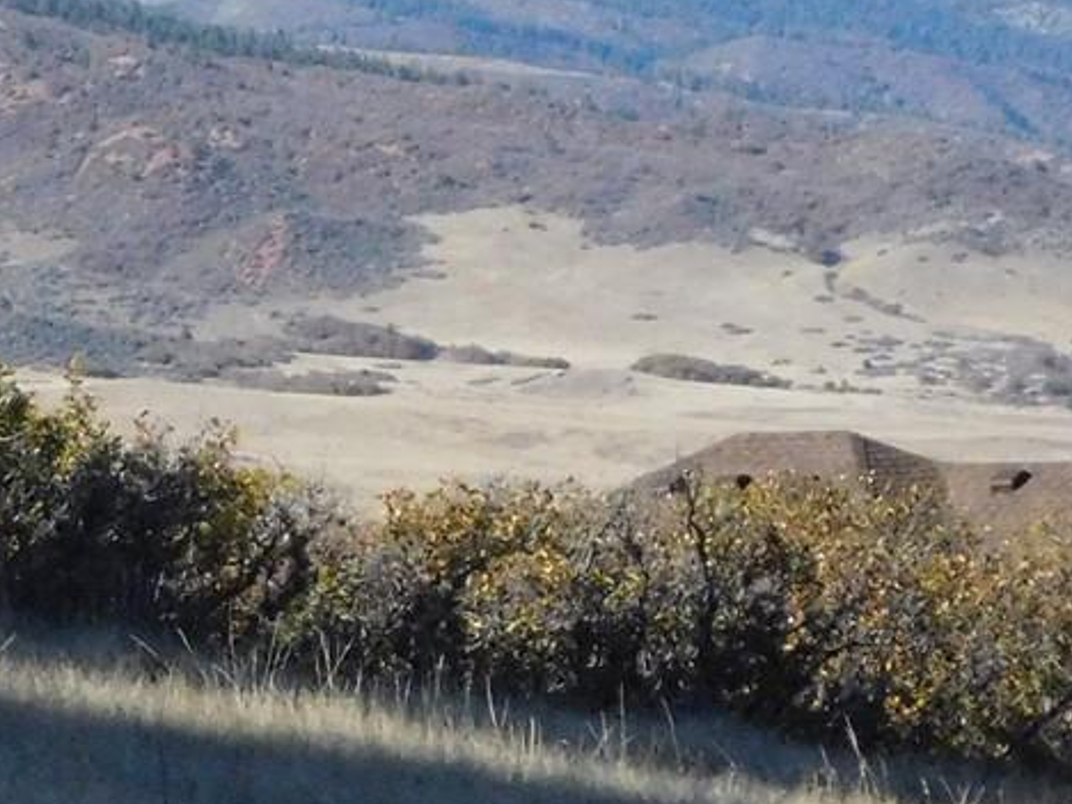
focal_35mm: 458
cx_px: 199
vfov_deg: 3.2
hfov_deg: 4.3
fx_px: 14183
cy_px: 396
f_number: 10
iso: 800
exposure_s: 1/800
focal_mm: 23.7
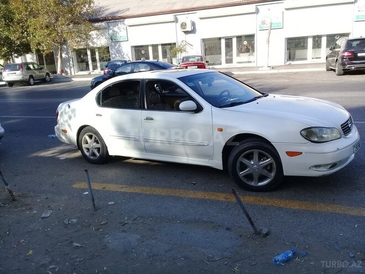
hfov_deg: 58.4
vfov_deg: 45.4
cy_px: 137
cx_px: 182
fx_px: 327
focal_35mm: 31
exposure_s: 1/561
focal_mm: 3.3
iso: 50
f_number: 2.2
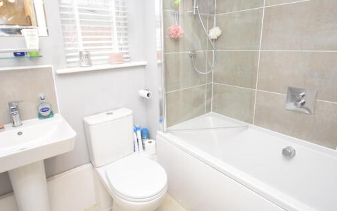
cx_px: 164
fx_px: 184
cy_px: 93
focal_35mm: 20
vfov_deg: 59.5
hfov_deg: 85.1
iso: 800
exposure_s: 1/100
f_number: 5
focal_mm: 10
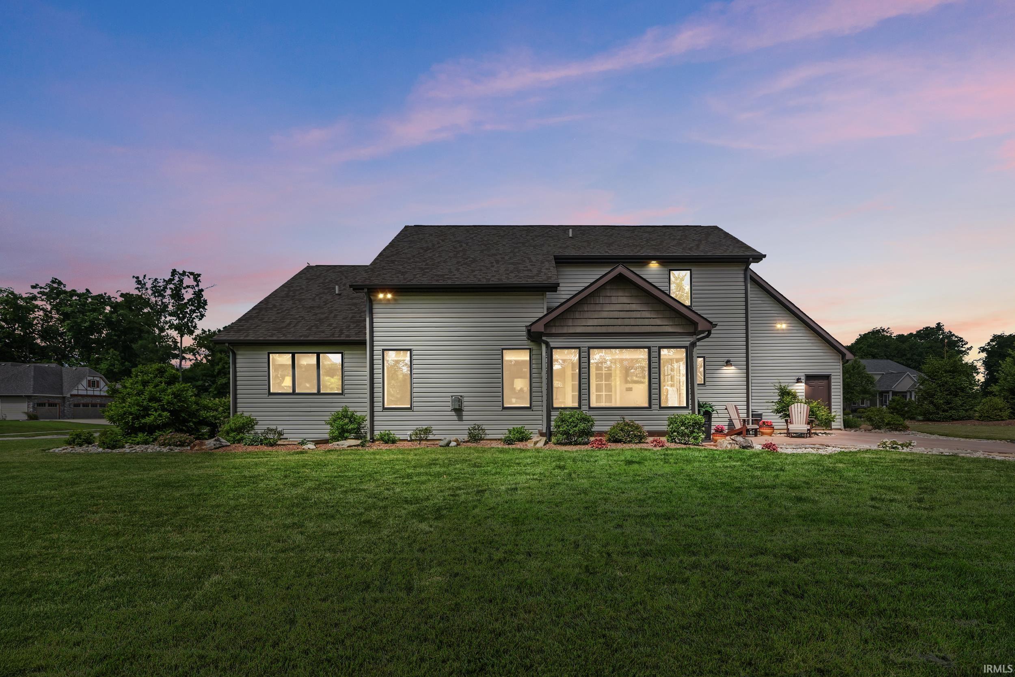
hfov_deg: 95.0
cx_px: 508
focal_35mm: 16
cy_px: 338
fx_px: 465
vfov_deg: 72.1
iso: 100
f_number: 1.8
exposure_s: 1/1600
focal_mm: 11
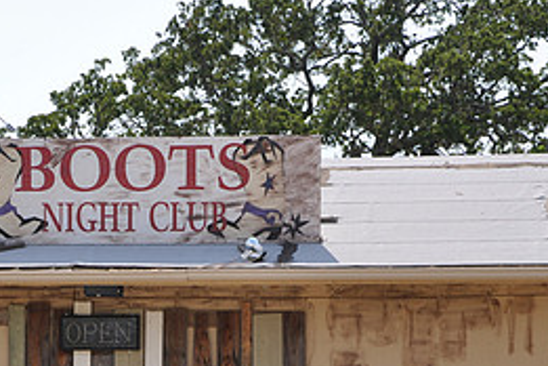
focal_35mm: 173
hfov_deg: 11.9
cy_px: 365
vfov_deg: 7.9
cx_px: 149
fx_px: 2633
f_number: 10
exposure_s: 1/200
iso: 200
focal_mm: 52
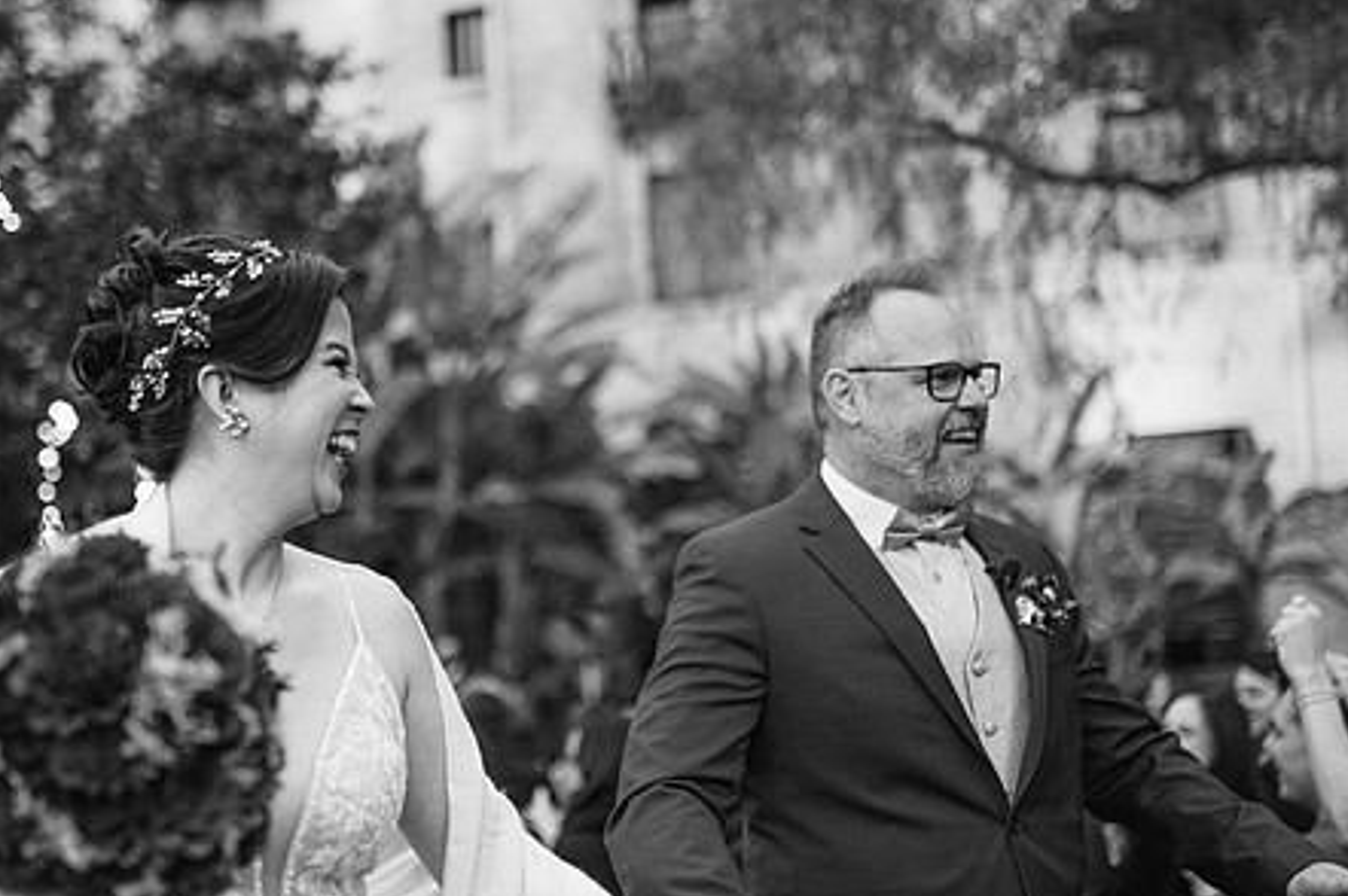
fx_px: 1871
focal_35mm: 50
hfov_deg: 39.4
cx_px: 503
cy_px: 492
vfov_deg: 26.9
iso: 1000
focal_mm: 35
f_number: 1.4
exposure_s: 1/1600
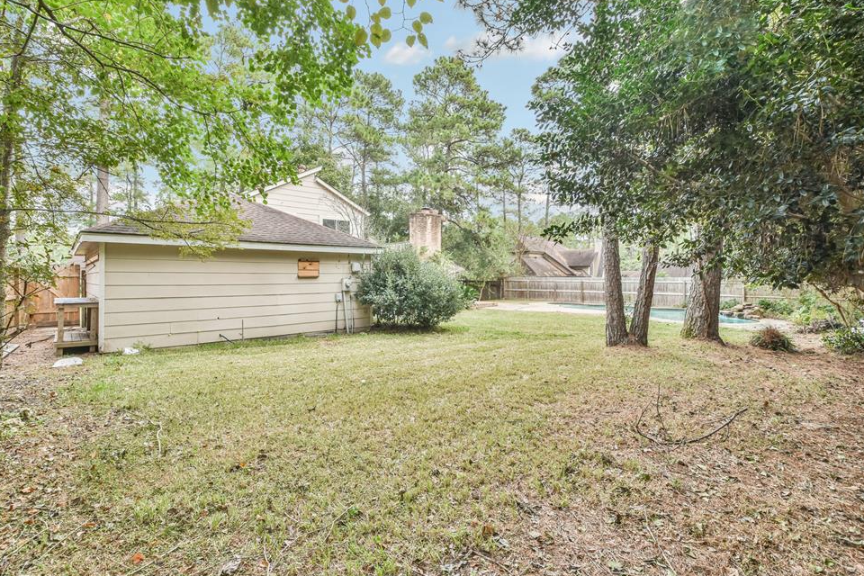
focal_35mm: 16
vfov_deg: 73.7
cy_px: 281
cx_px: 413
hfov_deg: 96.7
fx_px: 384
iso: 250
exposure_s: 1/160
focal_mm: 10
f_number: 8
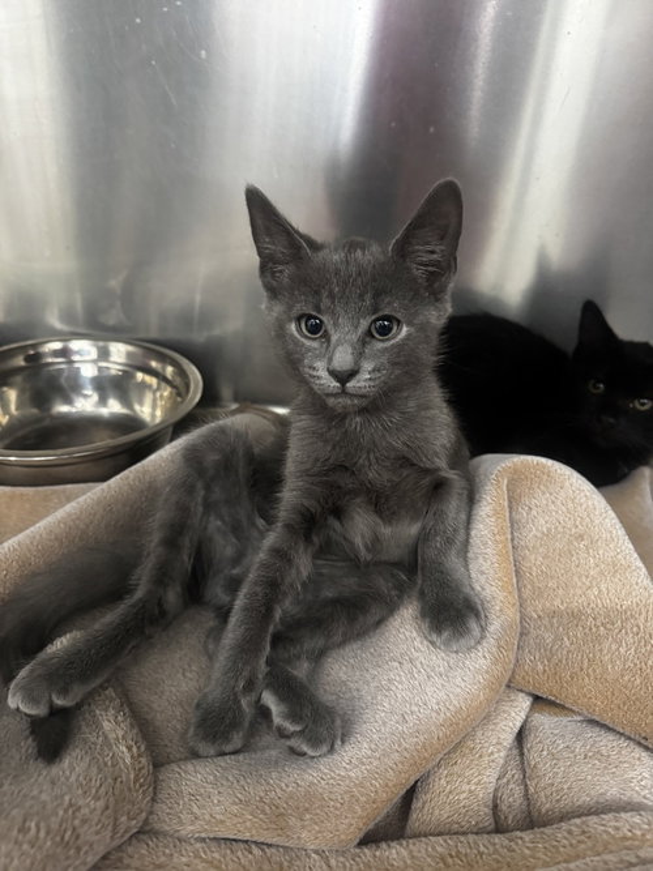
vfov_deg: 71.6
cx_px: 326
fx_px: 604
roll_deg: -4.7
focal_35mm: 24
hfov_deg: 56.8
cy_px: 436
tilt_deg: -31.1
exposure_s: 1/40
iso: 800
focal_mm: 6.76
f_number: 1.78
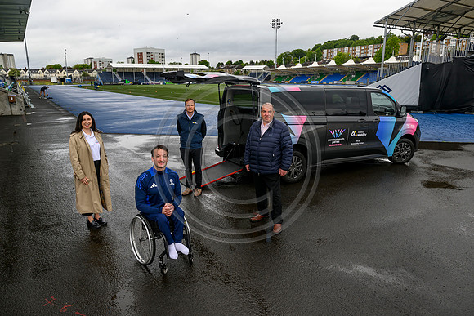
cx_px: 237
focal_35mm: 26
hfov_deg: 68.4
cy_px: 158
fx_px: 349
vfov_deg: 48.8
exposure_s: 1/160
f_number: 8
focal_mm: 26.5
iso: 250
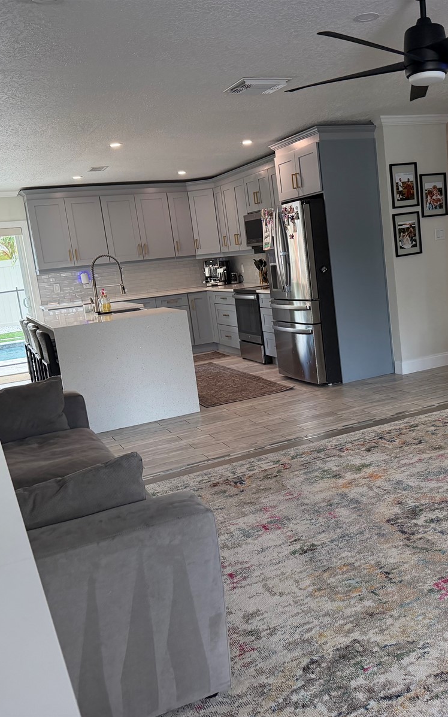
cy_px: 359
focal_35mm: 34
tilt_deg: -7.5
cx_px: 307
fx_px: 664
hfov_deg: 36.8
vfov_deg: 56.7
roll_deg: +6.1
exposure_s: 1/147
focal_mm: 6.76
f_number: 1.78
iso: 200
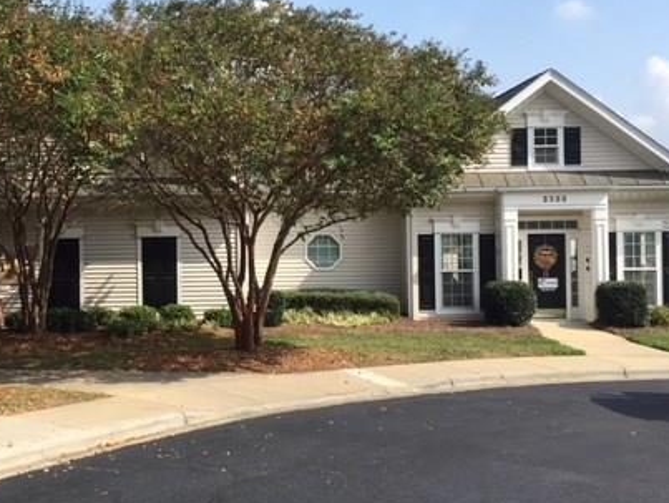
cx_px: 241
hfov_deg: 40.8
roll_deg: +0.4
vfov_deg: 31.5
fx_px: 890
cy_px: 219
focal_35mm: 46
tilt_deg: +1.4
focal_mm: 4.15
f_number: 2.2
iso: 25
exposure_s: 1/1241
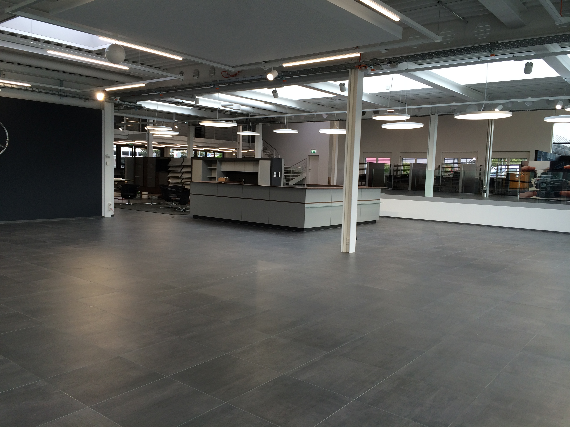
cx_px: 285
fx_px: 478
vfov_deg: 48.2
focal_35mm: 29
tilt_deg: -5.1
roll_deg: -0.8
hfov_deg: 61.7
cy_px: 214
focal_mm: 4.15
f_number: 2.2
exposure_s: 1/108
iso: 32
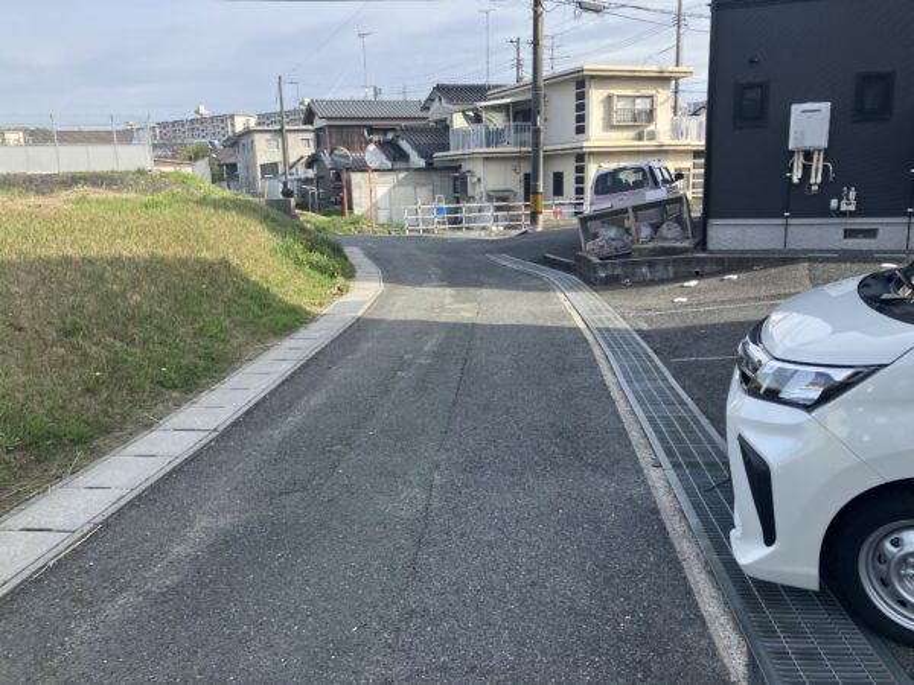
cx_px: 457
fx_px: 739
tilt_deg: -11.3
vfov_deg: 49.7
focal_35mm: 28
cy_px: 342
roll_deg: +1.3
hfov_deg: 63.4
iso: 32
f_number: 1.8
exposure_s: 1/648
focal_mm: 3.99
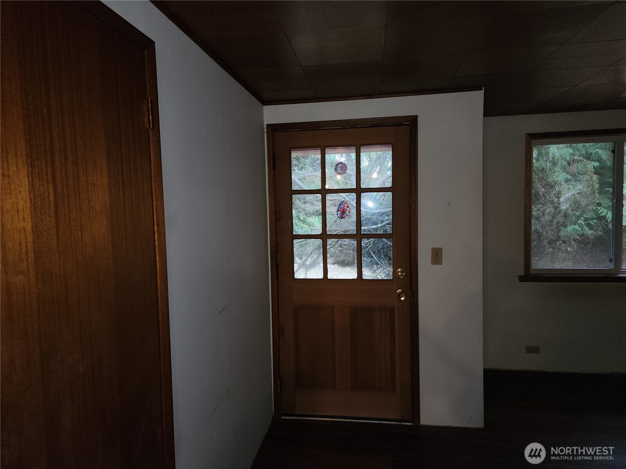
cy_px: 234
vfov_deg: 58.9
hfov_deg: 73.9
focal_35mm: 23
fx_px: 416
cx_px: 313
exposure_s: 1/13.4
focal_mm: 6.4
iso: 125
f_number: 1.8
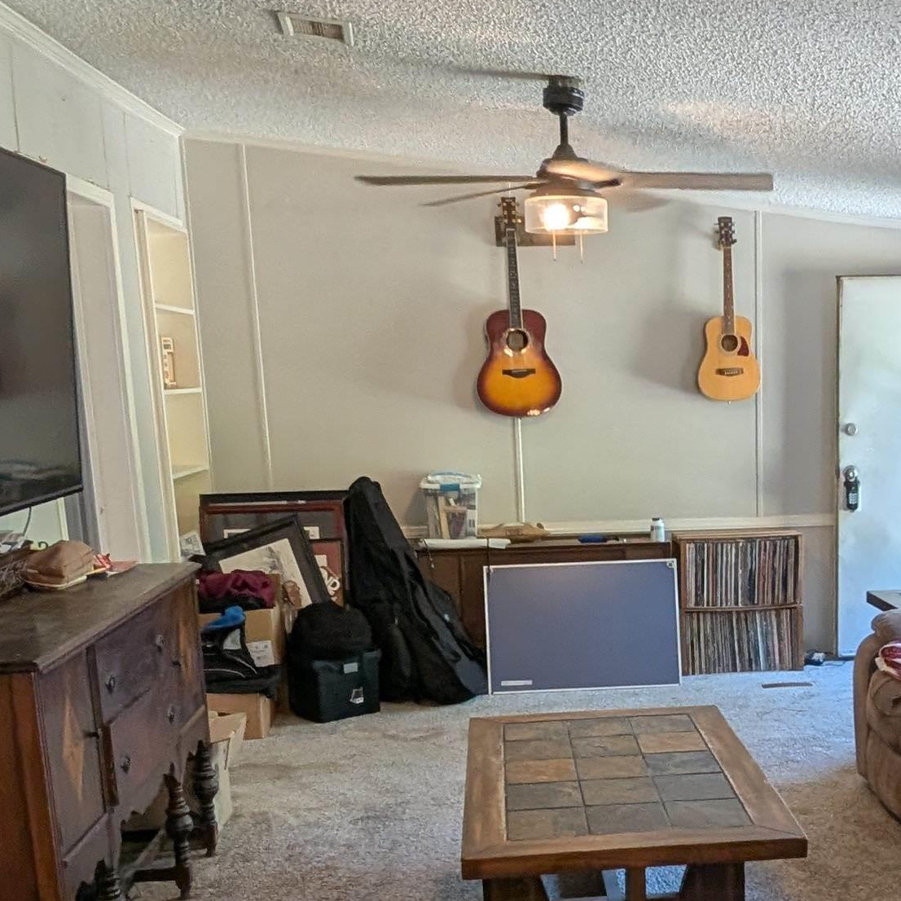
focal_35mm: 35
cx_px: 672
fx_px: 1031
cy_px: 697
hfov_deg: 45.6
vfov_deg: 45.3
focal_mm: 2.22
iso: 137
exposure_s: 1/60
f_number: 2.2
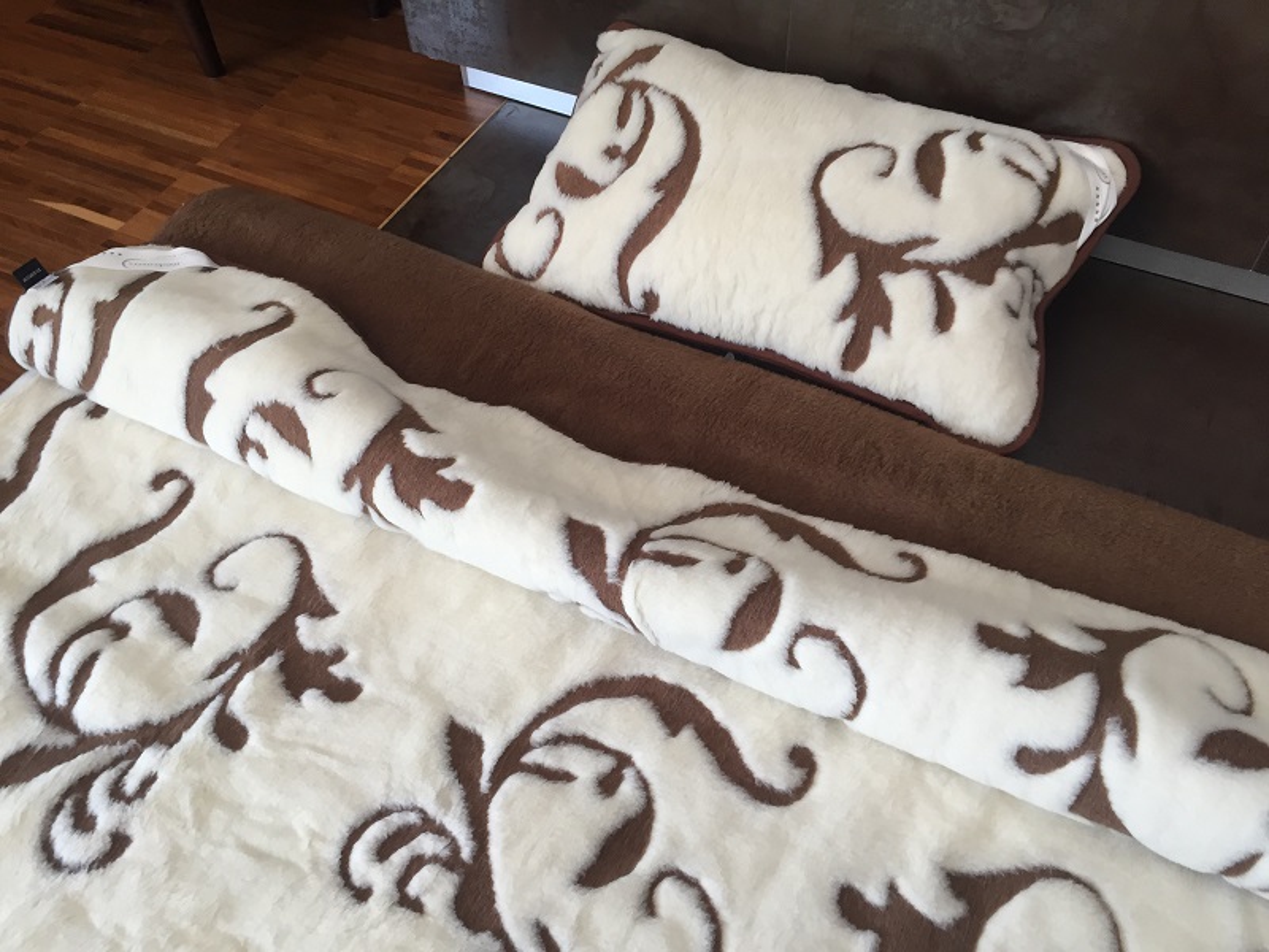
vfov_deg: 48.2
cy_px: 476
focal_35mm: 29
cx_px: 634
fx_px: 1063
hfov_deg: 61.7
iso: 32
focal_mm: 4.15
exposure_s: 1/33
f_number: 2.2
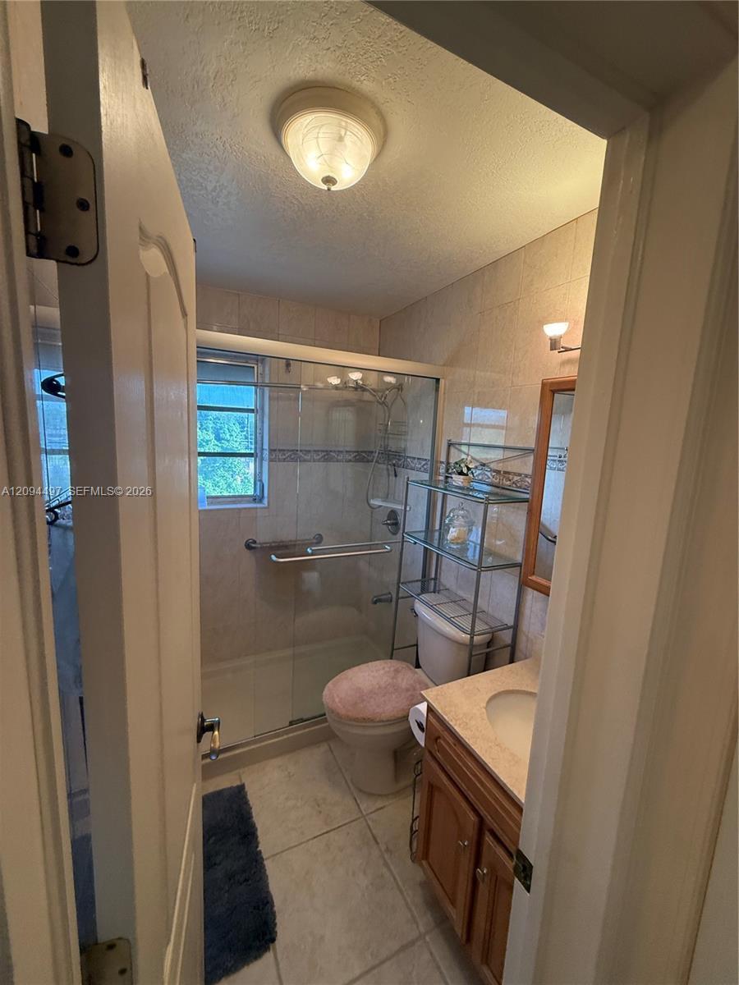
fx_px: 399
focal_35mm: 14
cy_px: 492
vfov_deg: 102.1
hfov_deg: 85.7
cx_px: 370
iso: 320
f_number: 2.2
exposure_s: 1/120
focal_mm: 2.22
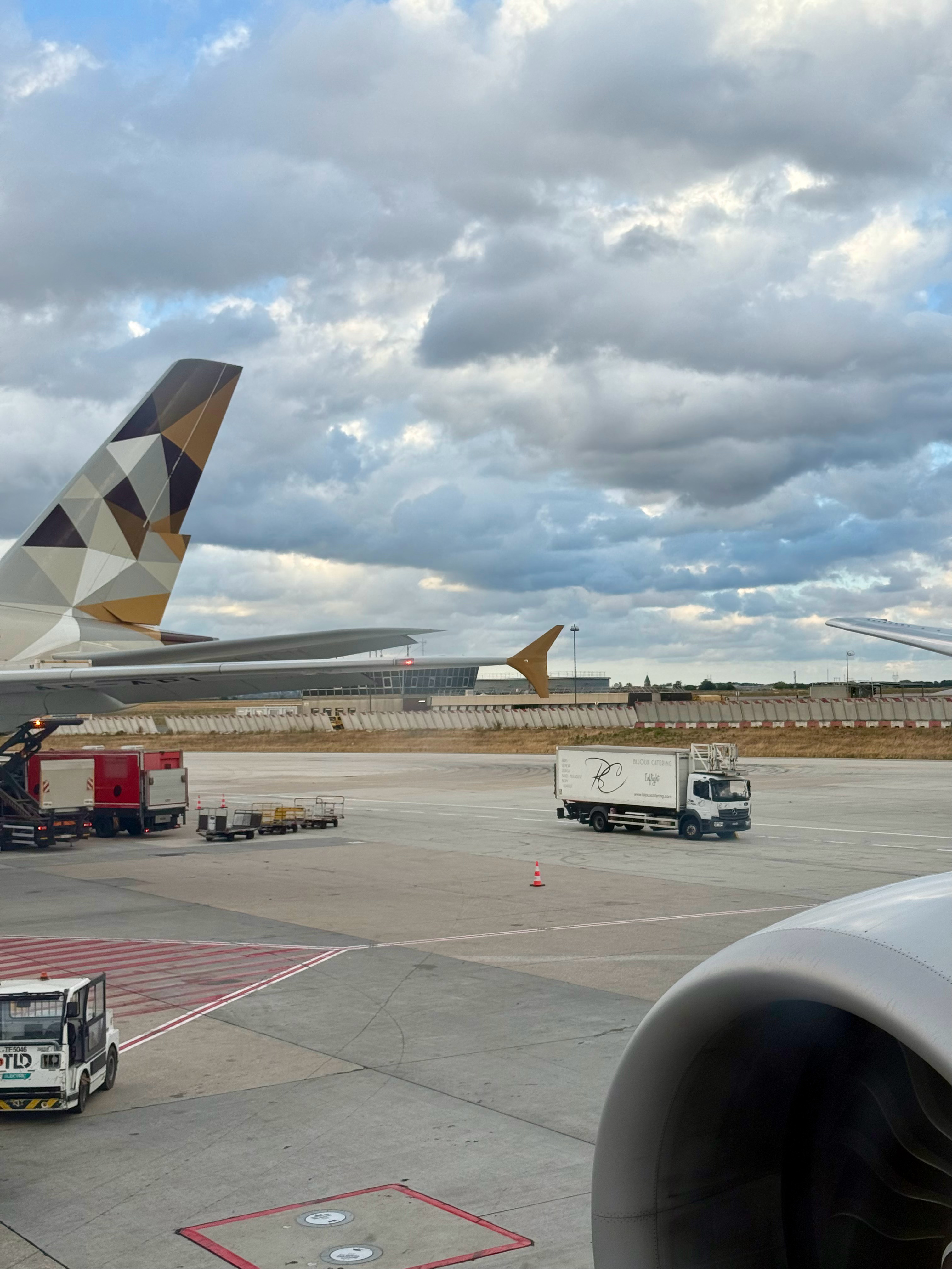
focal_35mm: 48
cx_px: 476
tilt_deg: +1.8
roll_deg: +1.0
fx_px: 1760
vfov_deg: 39.7
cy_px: 634
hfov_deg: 30.3
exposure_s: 1/1070
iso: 64
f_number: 1.78
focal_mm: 6.76
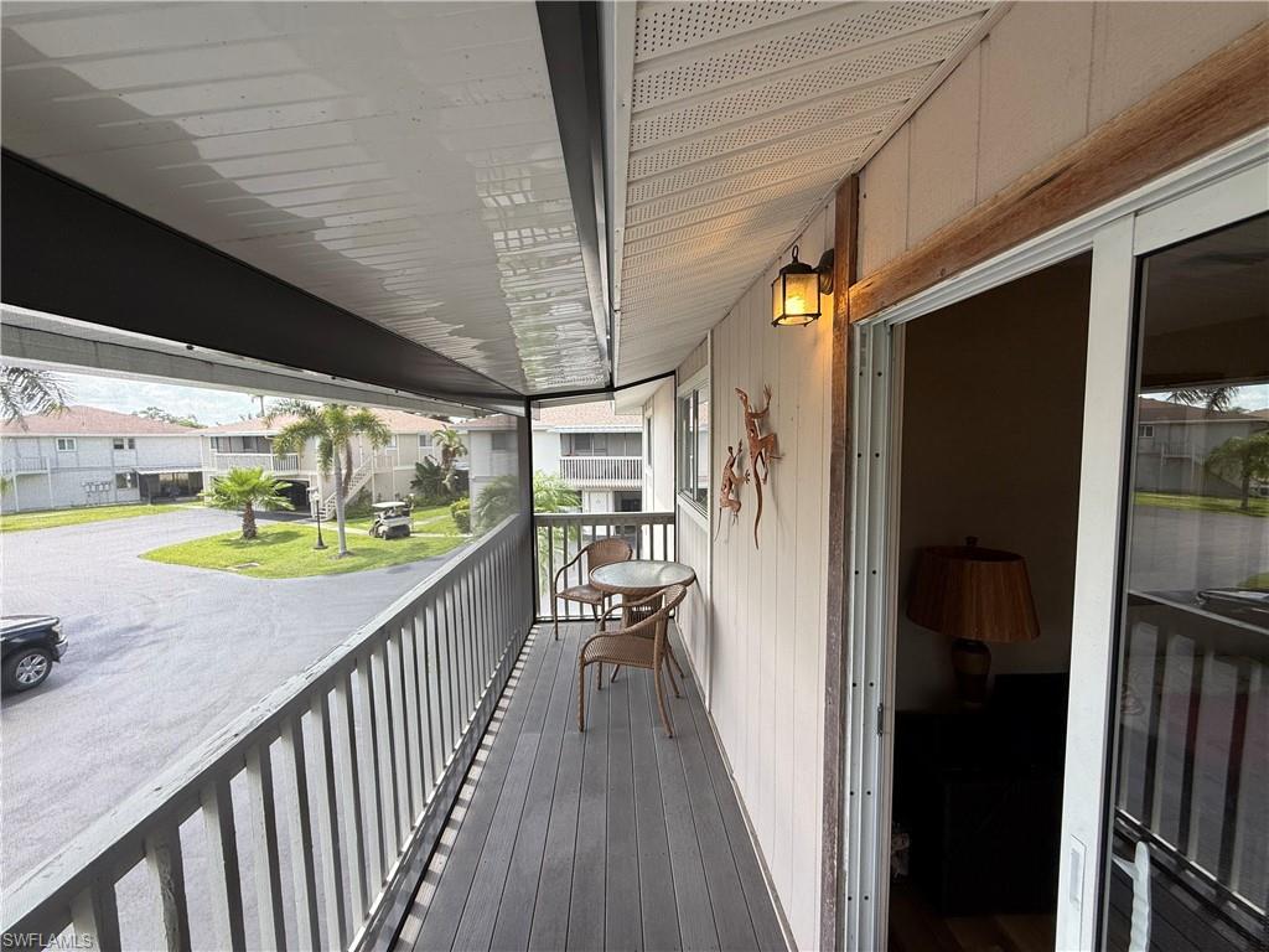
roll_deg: +1.8
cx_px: 634
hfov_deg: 102.1
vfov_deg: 85.7
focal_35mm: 14
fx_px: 513
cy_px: 476
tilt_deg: -3.7
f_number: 2.2
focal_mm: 2.22
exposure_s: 1/159
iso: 50
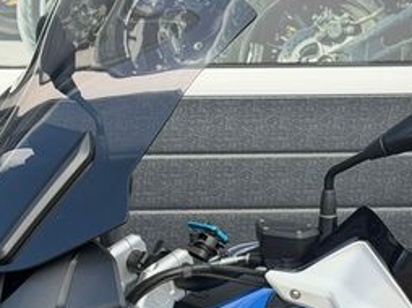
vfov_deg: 12.0
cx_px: 149
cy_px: 353
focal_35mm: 121
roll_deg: +0.3
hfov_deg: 16.3
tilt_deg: -12.9
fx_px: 1439
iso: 100
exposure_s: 1/1070
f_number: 1.78
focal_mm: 6.76
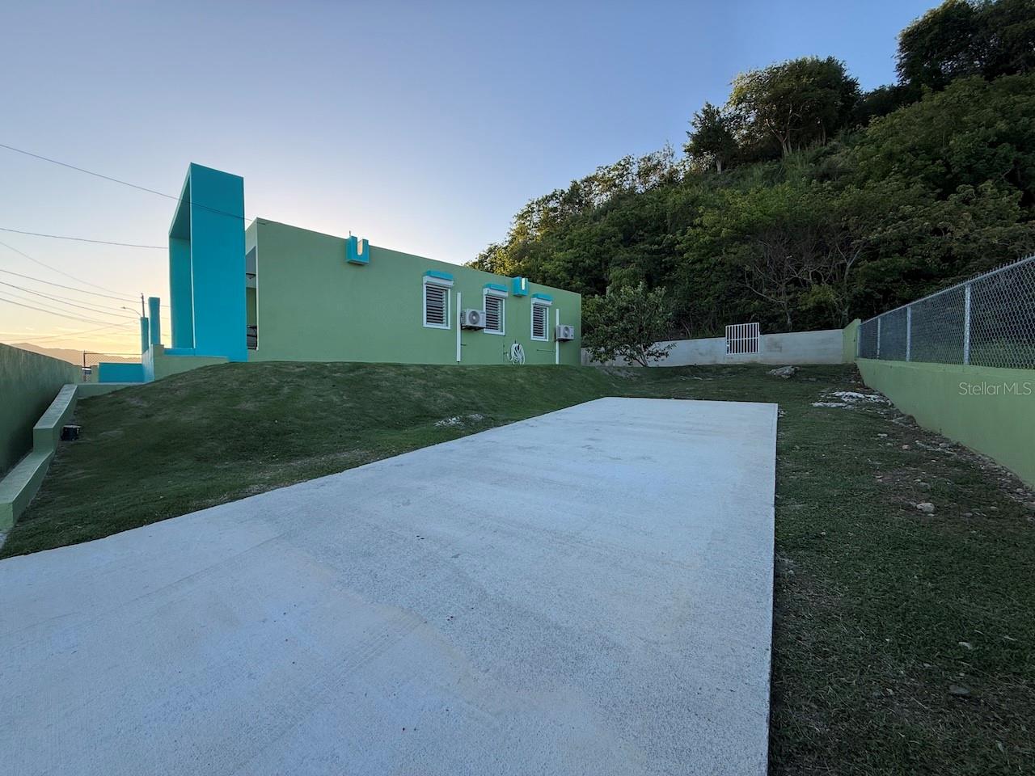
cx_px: 518
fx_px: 419
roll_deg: +0.6
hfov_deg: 102.1
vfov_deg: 85.7
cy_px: 388
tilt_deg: -1.6
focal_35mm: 14
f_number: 2.2
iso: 64
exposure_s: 1/502
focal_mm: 2.22
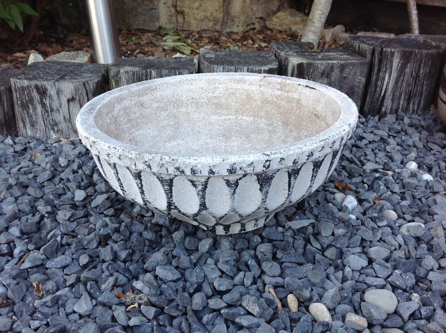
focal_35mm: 35
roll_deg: -0.7
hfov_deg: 52.7
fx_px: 450
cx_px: 223
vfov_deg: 40.6
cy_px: 166
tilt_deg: -26.3
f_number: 2.4
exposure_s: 1/120
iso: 100
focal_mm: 4.28
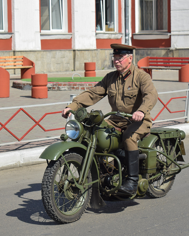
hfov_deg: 15.1
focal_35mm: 102
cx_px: 106
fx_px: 713
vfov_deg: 18.8
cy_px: 118
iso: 200
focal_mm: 48
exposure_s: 1/1000
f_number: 6.3
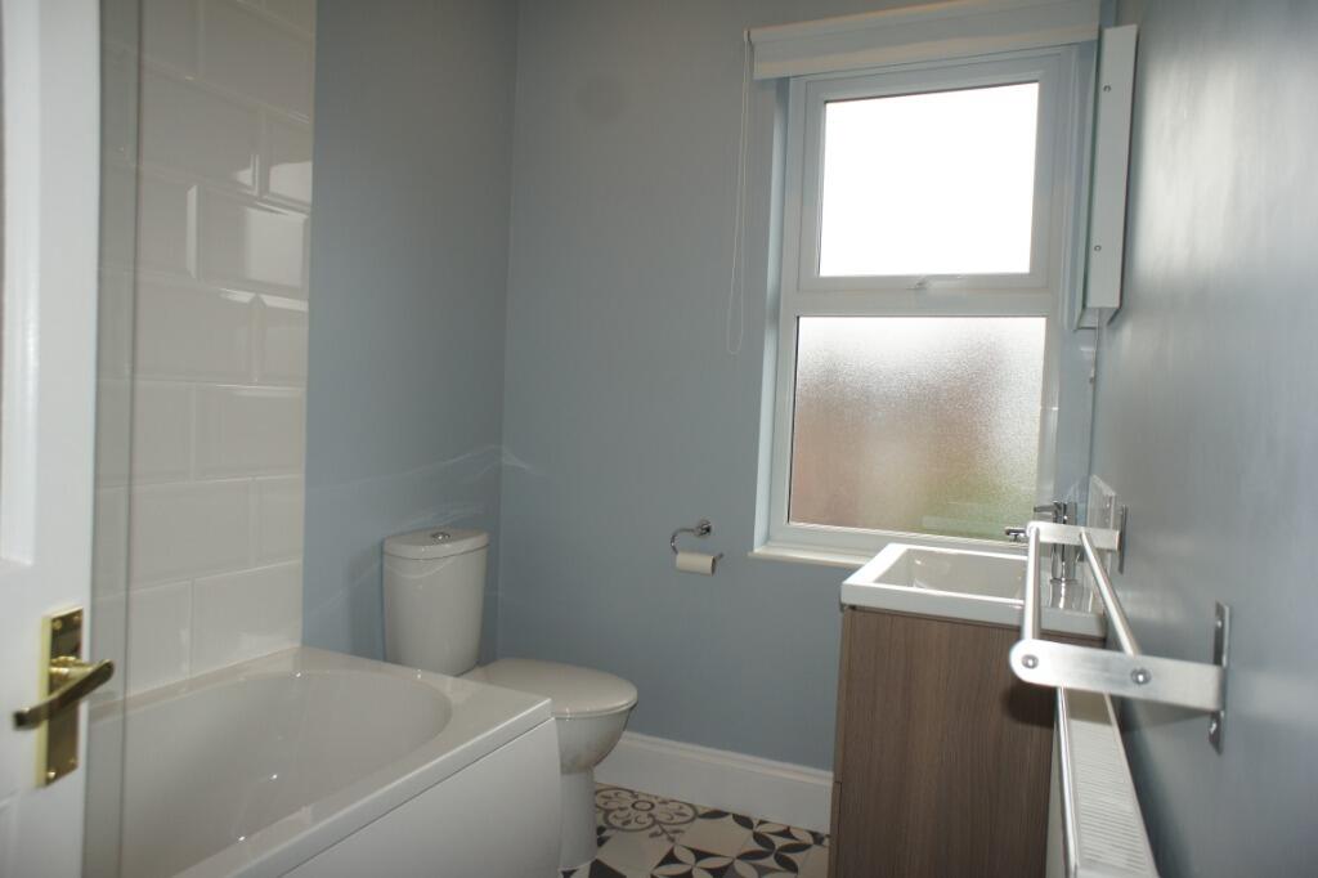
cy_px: 439
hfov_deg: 73.8
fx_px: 878
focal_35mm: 24
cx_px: 659
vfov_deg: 53.1
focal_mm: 16
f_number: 4
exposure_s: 1/100
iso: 200
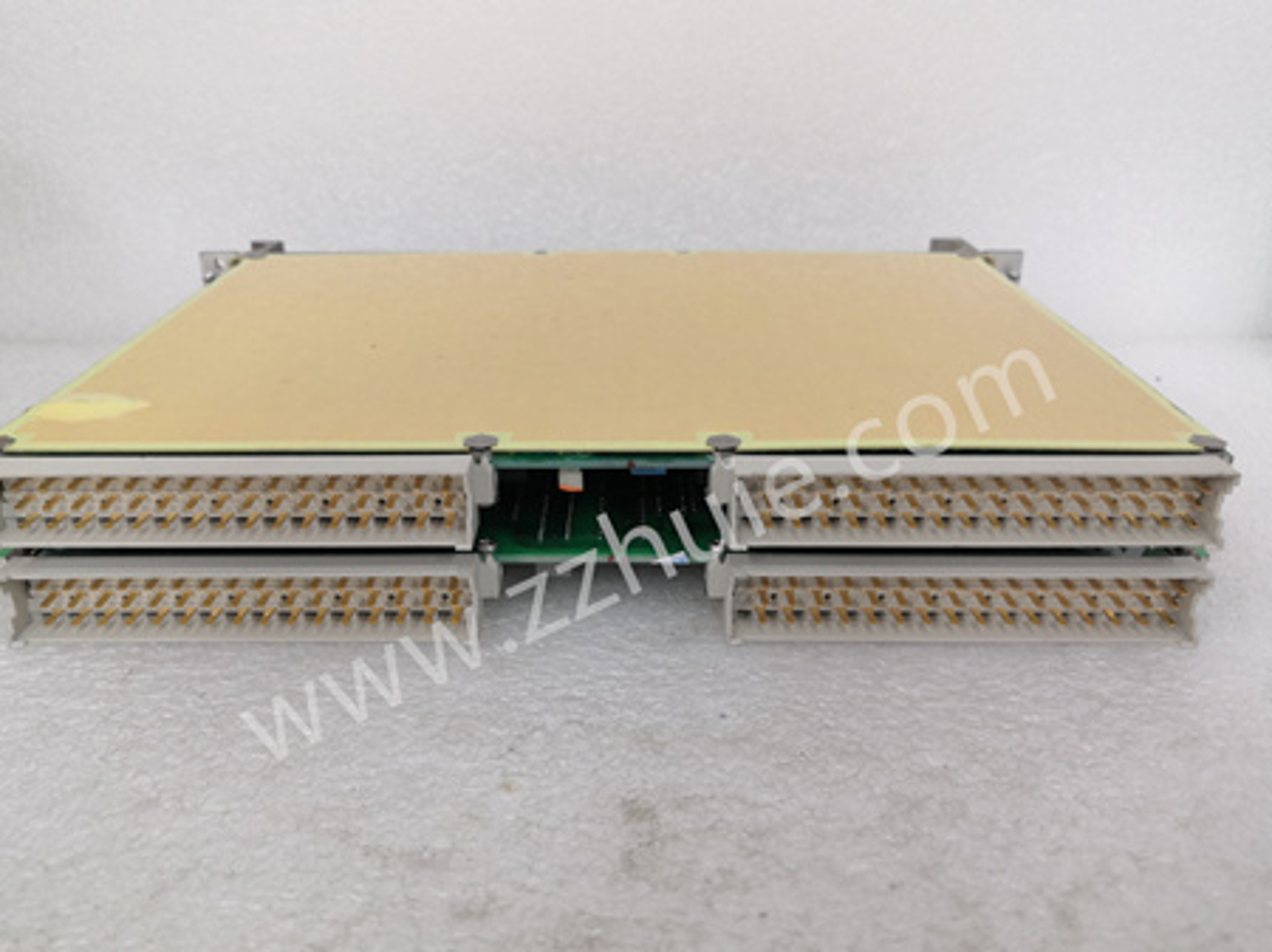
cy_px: 489
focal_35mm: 29
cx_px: 618
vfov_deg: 48.2
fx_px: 1065
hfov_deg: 61.7
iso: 200
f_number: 1.8
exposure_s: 1/33.3
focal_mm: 3.95
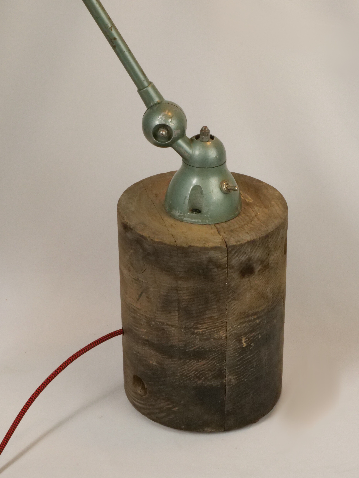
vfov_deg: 22.8
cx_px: 180
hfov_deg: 17.2
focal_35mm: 86
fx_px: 1189
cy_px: 239
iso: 3200
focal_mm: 43
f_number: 22
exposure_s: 1/80
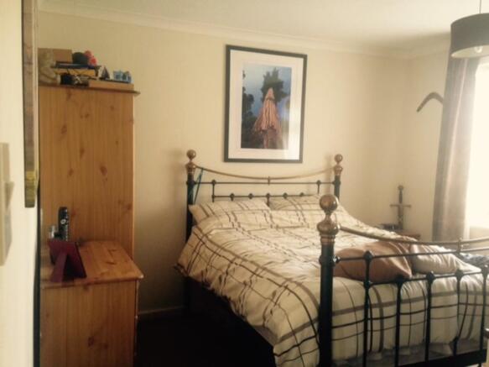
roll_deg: -1.4
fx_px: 466
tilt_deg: -4.7
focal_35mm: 33
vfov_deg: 42.9
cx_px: 244
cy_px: 184
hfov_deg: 55.4
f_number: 2.4
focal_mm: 4.12
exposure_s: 1/20
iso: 100
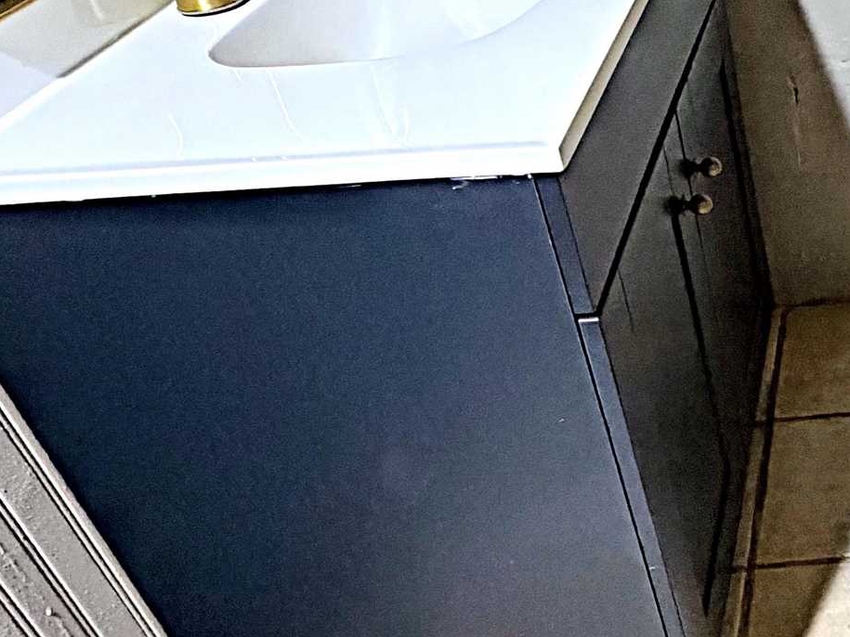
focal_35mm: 47
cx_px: 1009
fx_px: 1154
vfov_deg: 30.8
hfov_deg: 33.3
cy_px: 252
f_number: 2.2
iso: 1000
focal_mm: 2.22
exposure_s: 1/60
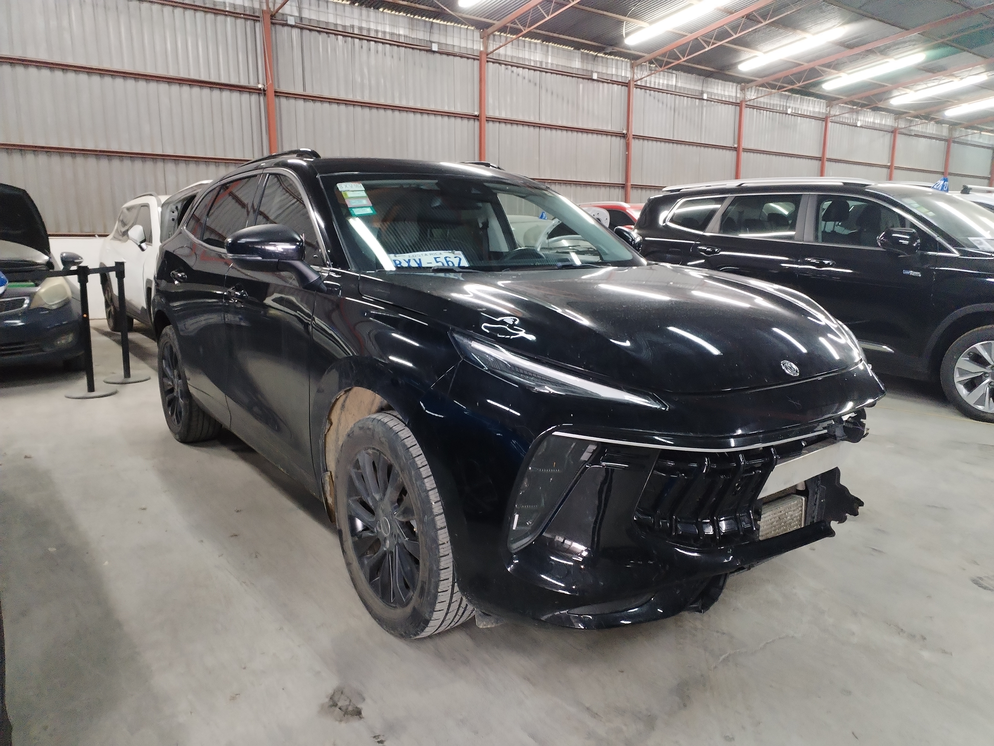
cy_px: 373
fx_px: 833
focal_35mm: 29
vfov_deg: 48.2
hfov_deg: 61.7
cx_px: 497
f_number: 1.8
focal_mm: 4.75
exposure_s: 1/25
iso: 721
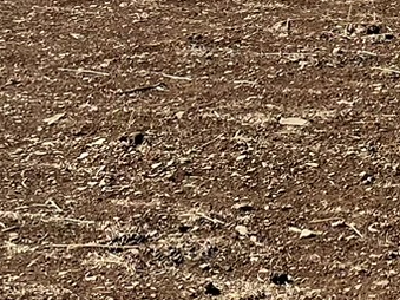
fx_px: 1814
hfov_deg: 11.7
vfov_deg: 8.9
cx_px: 710
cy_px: -288
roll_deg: -2.5
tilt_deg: -5.2
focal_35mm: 157
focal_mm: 4.2
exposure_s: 1/4132
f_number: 1.6
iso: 32
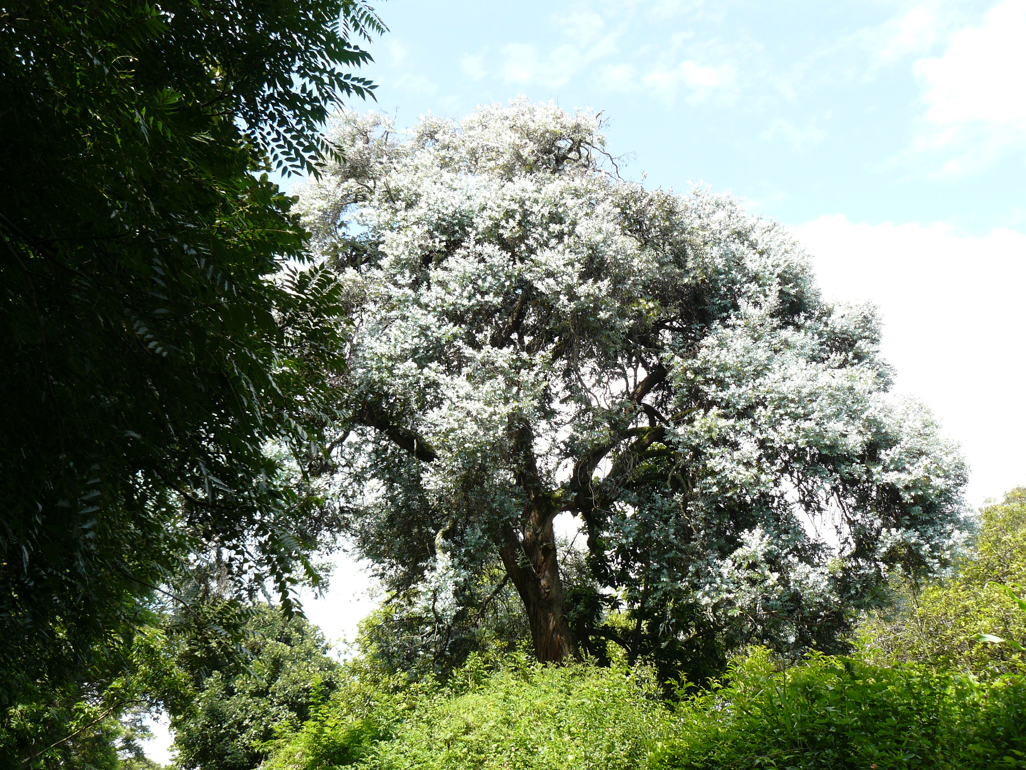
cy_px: 385
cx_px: 513
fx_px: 1423
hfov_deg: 39.7
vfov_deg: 30.3
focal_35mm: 48
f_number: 4
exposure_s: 1/200
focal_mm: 8
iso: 100
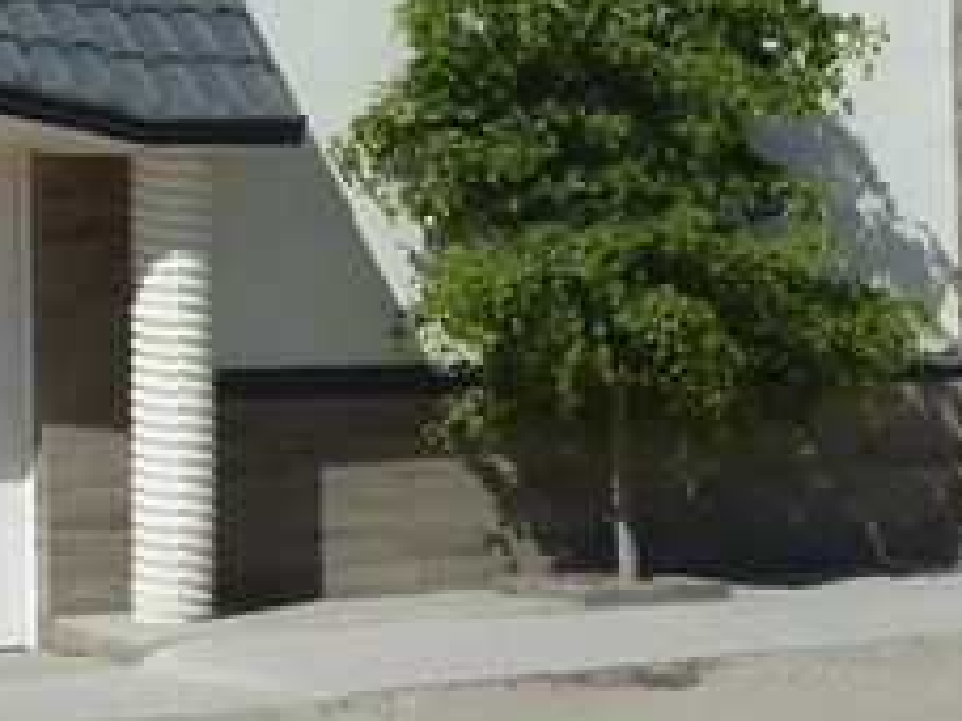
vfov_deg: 9.4
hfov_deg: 12.5
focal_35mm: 158
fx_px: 4389
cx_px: 720
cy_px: 182
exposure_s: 1/640
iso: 80
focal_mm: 5.7
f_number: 5.6
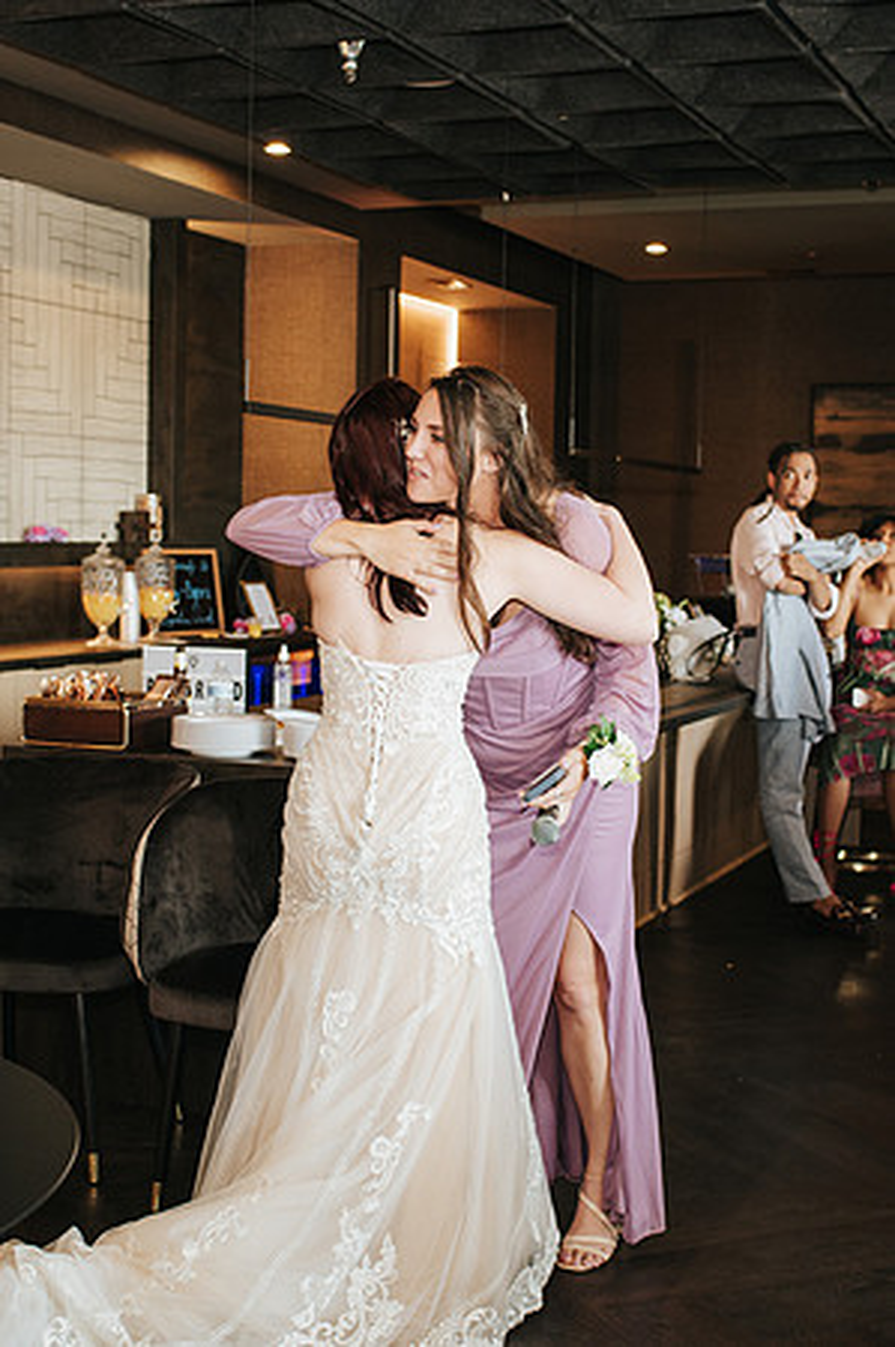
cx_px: 422
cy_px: 674
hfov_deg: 25.7
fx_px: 1965
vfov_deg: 37.8
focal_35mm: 53
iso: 1000
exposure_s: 1/160
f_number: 3.5
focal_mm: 35
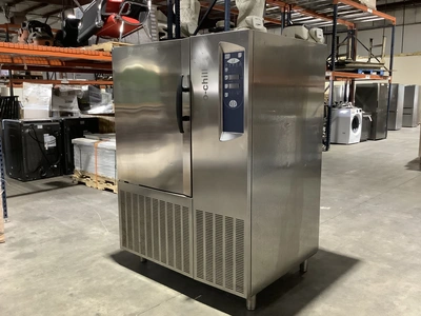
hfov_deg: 58.4
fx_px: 377
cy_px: 158
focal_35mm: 31
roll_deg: -0.3
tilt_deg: -9.8
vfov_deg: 45.4
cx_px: 210
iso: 400
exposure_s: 1/40
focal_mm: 3.3
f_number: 2.4
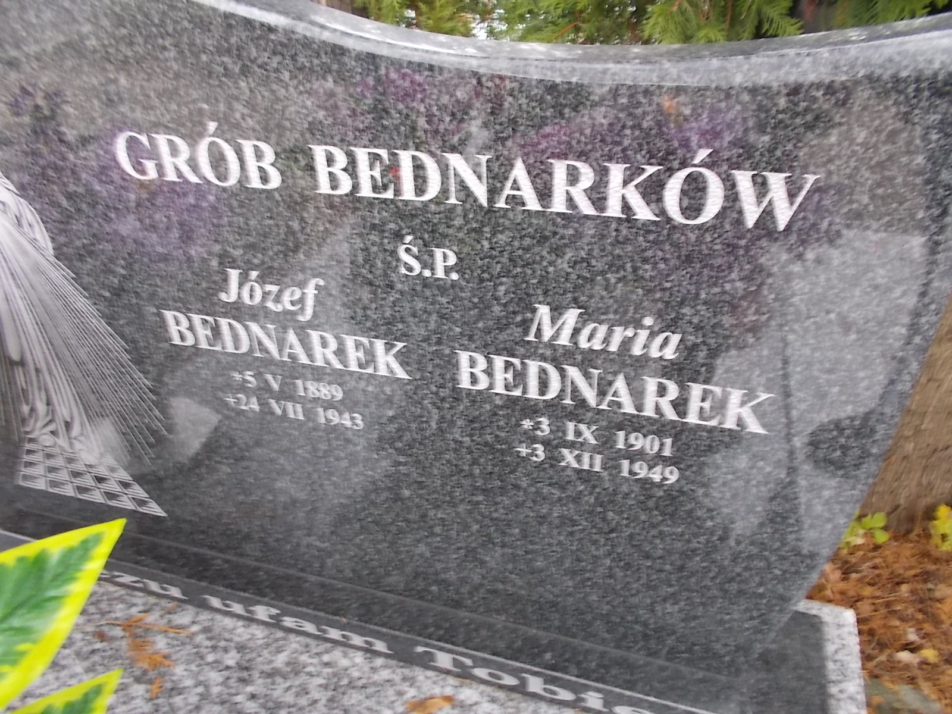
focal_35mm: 26
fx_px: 715
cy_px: 357
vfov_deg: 53.1
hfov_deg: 67.3
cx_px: 476
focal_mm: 4.6
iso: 200
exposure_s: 1/13
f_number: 3.2
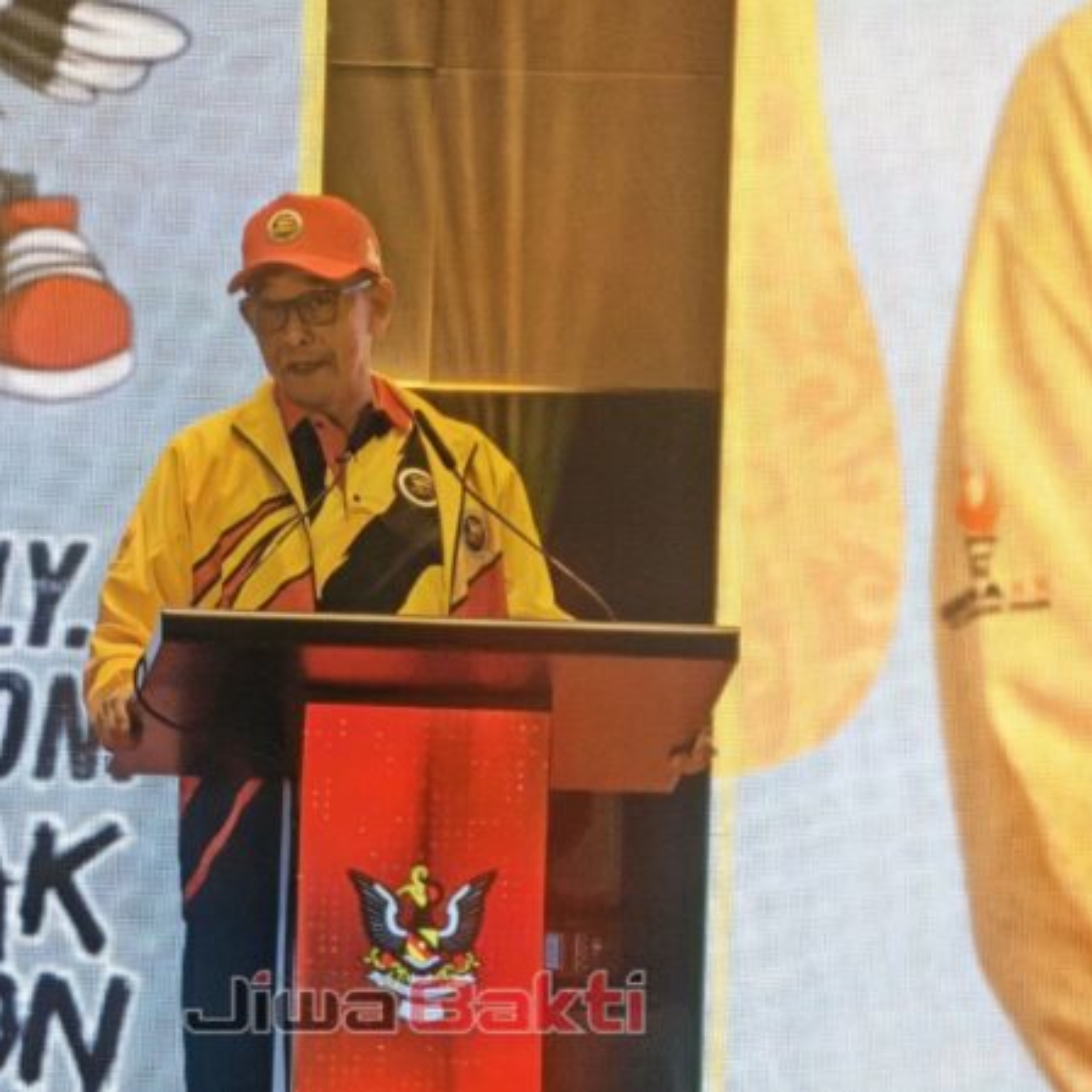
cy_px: 546
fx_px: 18595
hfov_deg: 3.4
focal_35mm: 521
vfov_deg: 3.4
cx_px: 400
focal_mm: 15.38
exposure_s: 1/100
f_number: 2.6
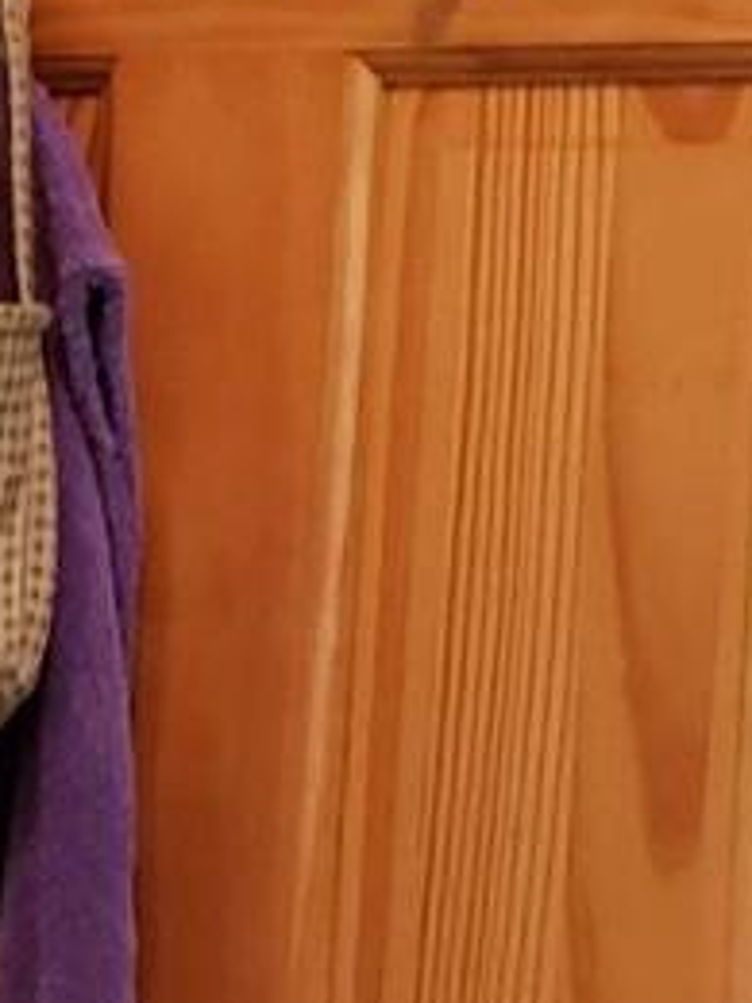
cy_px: 1771
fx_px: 5793
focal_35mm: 200
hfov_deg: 7.3
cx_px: -528
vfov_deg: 9.4
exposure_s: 1/40
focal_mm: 4.3
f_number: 1.5
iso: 320
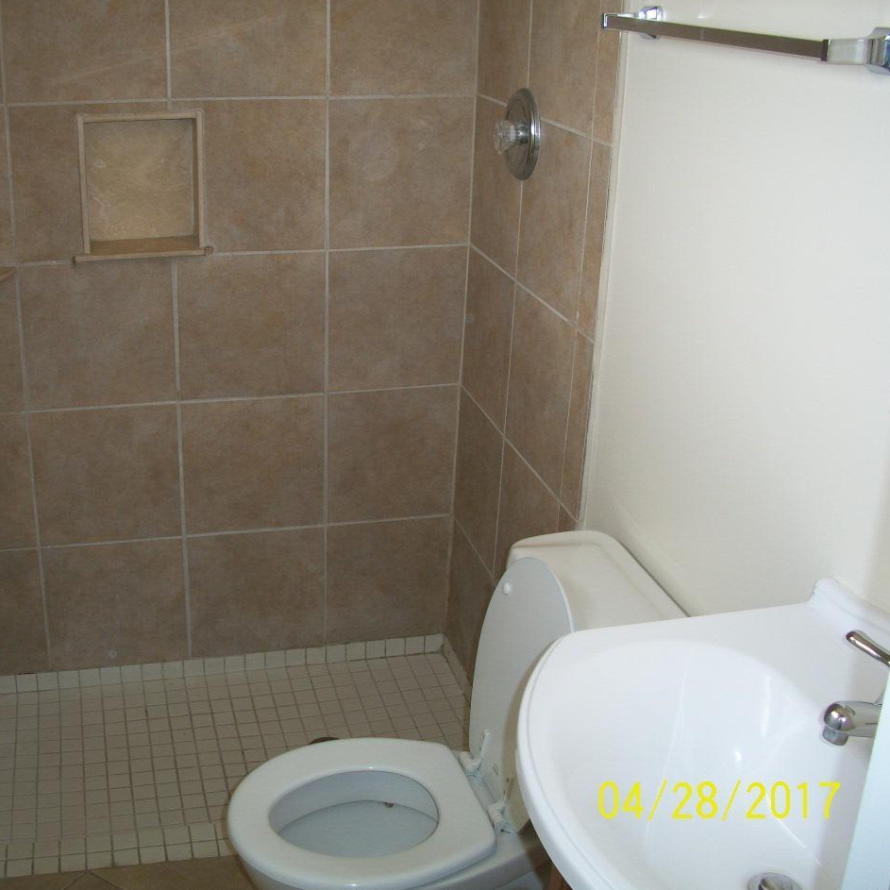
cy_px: 444
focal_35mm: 42
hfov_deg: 39.6
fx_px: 1222
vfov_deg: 40.0
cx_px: 298
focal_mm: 6.3
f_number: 3.1
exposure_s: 1/80
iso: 80
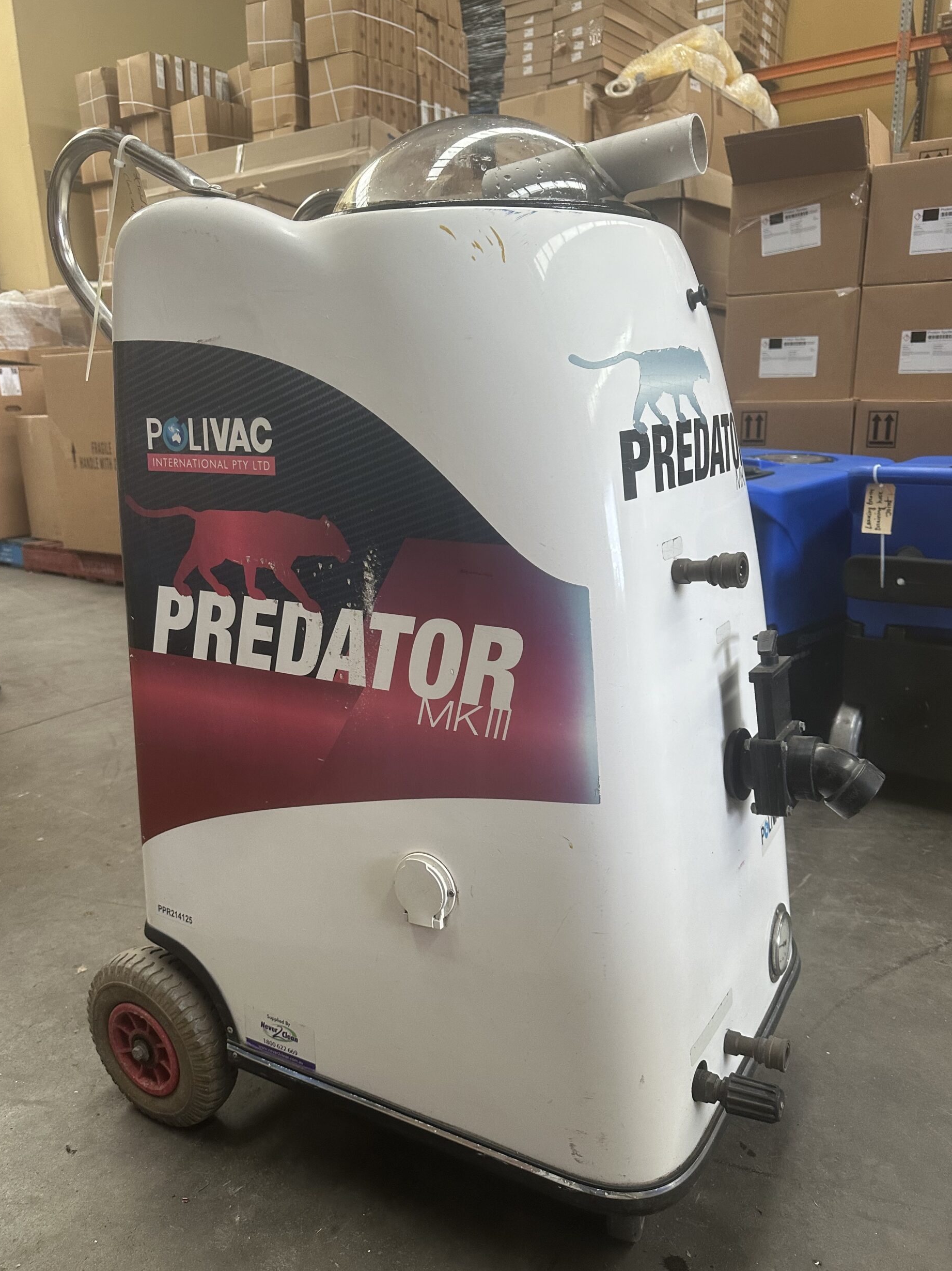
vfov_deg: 69.4
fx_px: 917
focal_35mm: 25
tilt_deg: -16.1
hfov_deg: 54.9
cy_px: 633
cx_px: 473
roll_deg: +0.2
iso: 250
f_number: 1.78
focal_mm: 6.86
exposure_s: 1/107
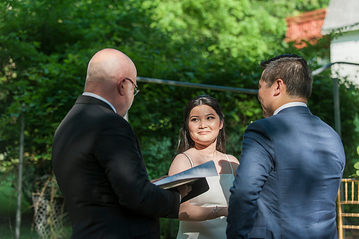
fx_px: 817
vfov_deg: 16.6
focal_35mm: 82
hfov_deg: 24.8
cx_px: 180
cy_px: 120
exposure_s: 1/2500
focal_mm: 82
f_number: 3.5
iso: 800
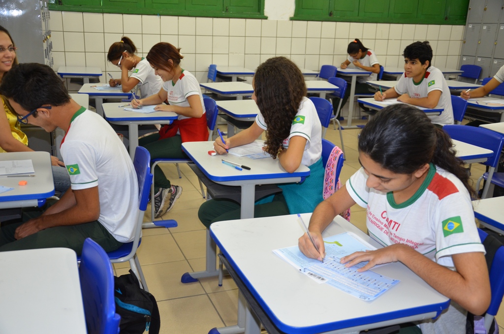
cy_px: 167
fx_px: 524
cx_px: 252
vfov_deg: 35.3
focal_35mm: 38
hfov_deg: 51.4
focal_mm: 25
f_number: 4
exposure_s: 1/60
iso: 800
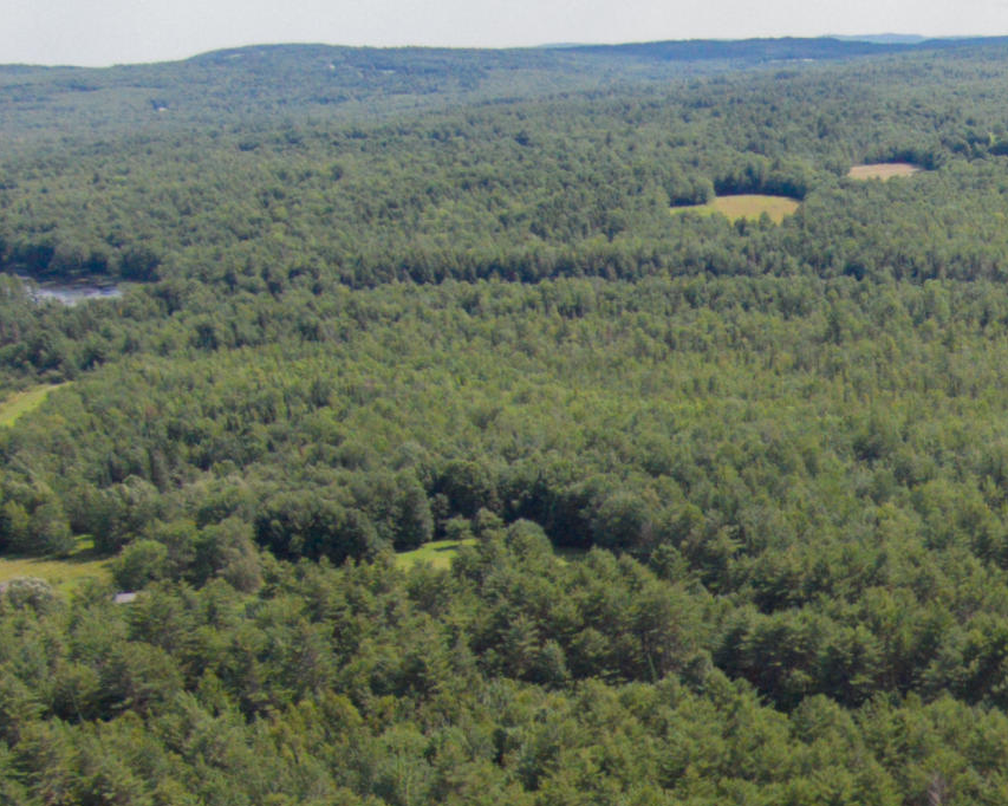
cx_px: 1185
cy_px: 847
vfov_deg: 14.6
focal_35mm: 103
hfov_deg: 17.8
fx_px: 3072
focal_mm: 5
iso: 100
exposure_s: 1/950
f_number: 2.8
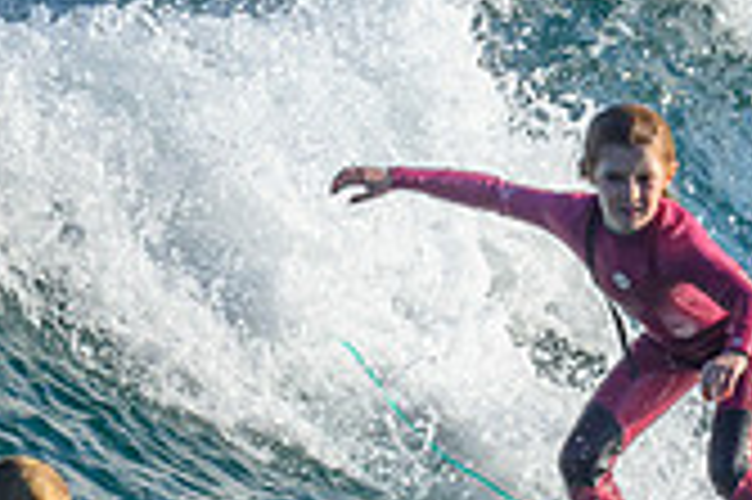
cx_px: 714
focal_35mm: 3497
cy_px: 516
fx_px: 72976
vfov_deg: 0.4
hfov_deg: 0.6
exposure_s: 1/2000
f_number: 6.3
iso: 400
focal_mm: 800
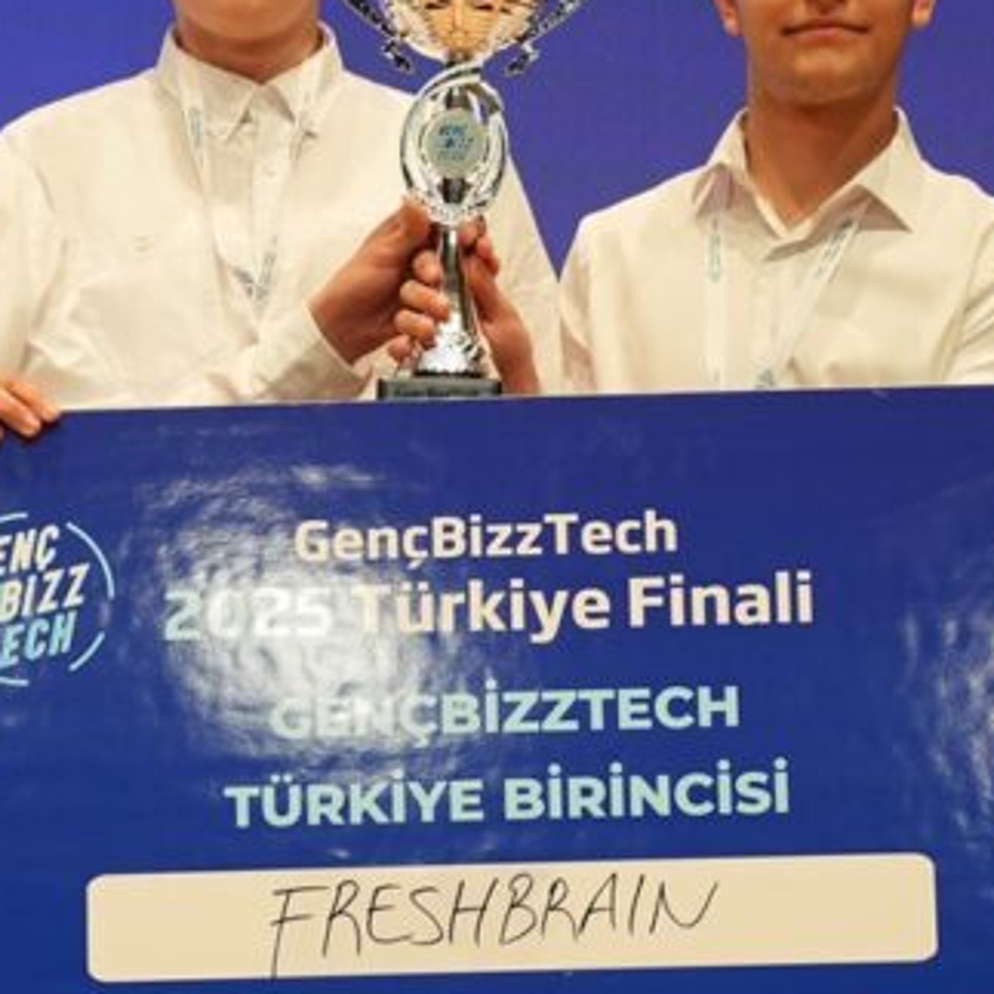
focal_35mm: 165
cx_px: 203
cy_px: 709
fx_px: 5371
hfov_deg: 10.5
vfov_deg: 10.6
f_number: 2.8
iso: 320
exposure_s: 1/160
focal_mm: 49.1
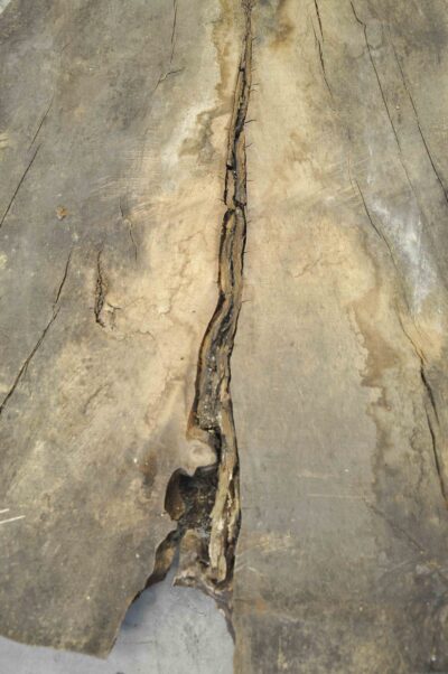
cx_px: 224
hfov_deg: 31.8
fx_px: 786
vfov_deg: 46.4
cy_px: 337
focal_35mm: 42
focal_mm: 28
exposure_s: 1/80
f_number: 4.5
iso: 400
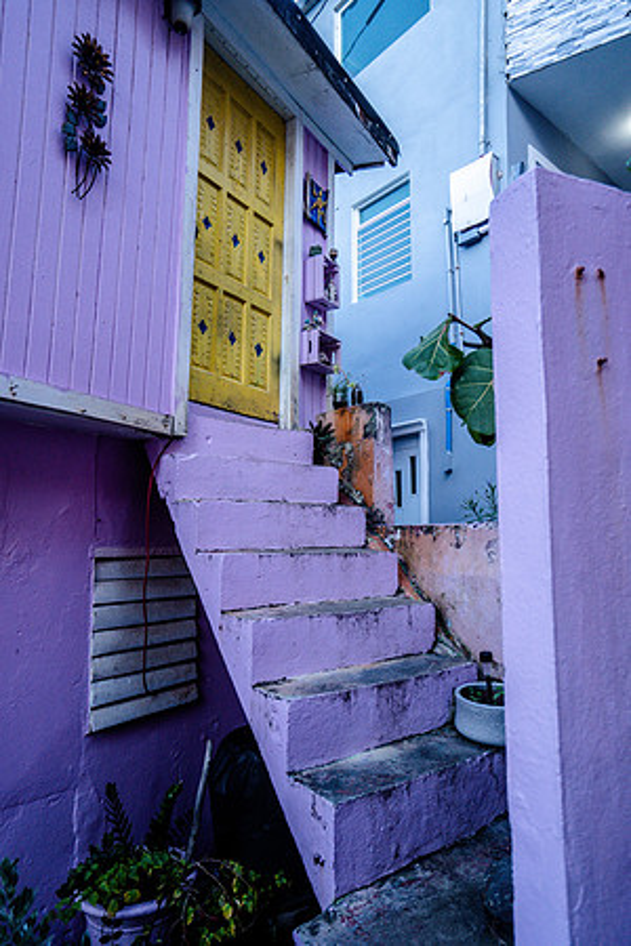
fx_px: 578
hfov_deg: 57.2
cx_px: 316
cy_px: 473
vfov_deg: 78.6
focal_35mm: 22
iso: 1250
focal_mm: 22
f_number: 4
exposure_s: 1/100
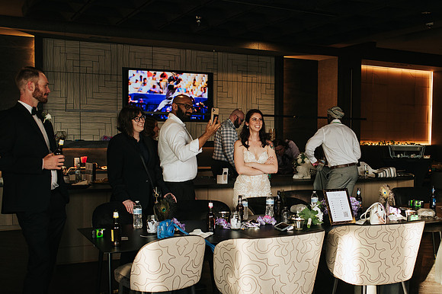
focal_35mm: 47
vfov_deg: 28.6
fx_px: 575
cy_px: 177
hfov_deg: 41.6
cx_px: 287
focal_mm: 35
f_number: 3.2
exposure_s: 1/400
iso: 1000
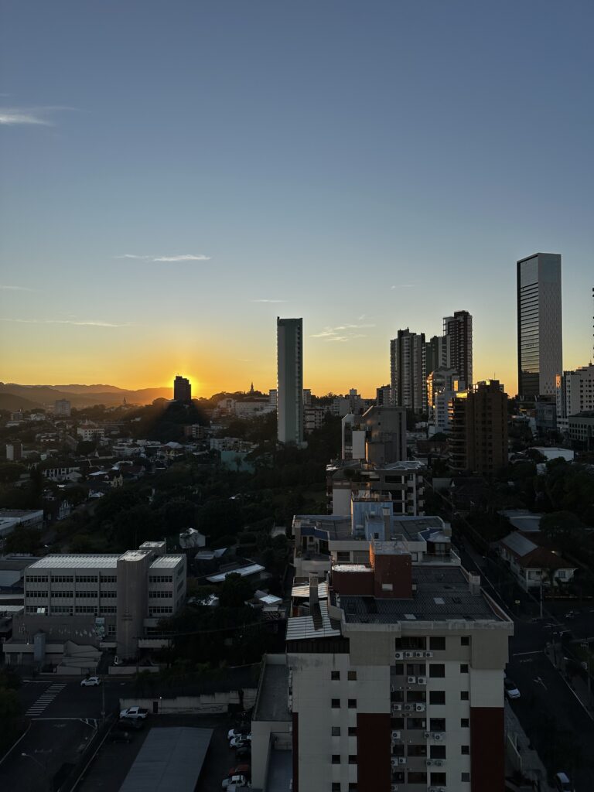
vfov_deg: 71.6
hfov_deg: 56.8
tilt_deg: +3.2
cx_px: 297
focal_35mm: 24
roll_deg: -1.6
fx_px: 549
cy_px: 396
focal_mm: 6.86
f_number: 1.78
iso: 80
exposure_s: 1/2252
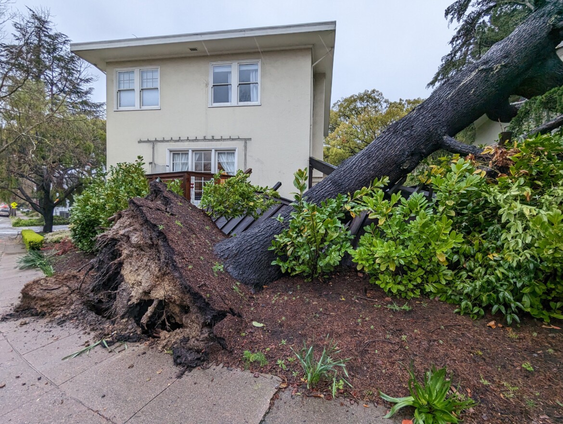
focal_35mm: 16
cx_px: 282
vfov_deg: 78.2
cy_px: 212
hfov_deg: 94.4
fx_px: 261
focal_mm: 2.35
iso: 100
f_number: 2.2
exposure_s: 1/66
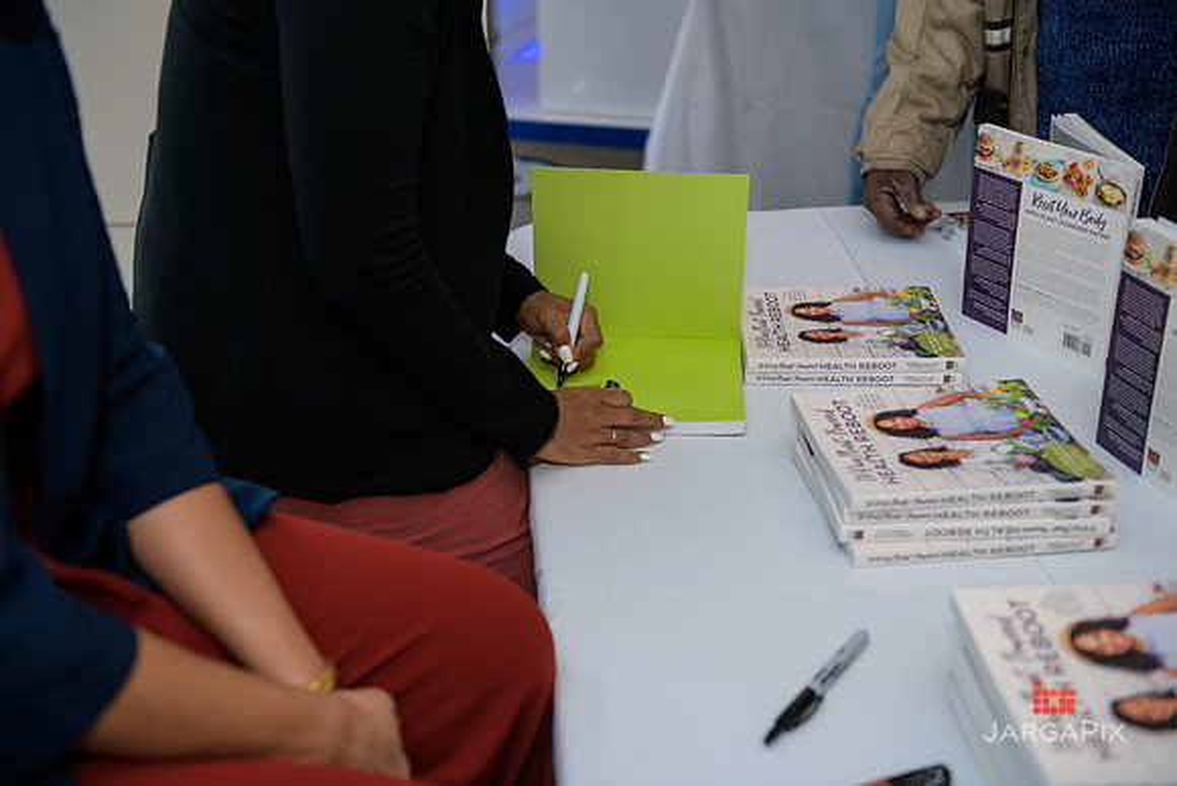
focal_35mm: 45
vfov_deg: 29.9
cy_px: 393
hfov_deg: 43.6
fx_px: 1472
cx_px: 588
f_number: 3.2
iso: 200
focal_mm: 45
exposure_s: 1/125
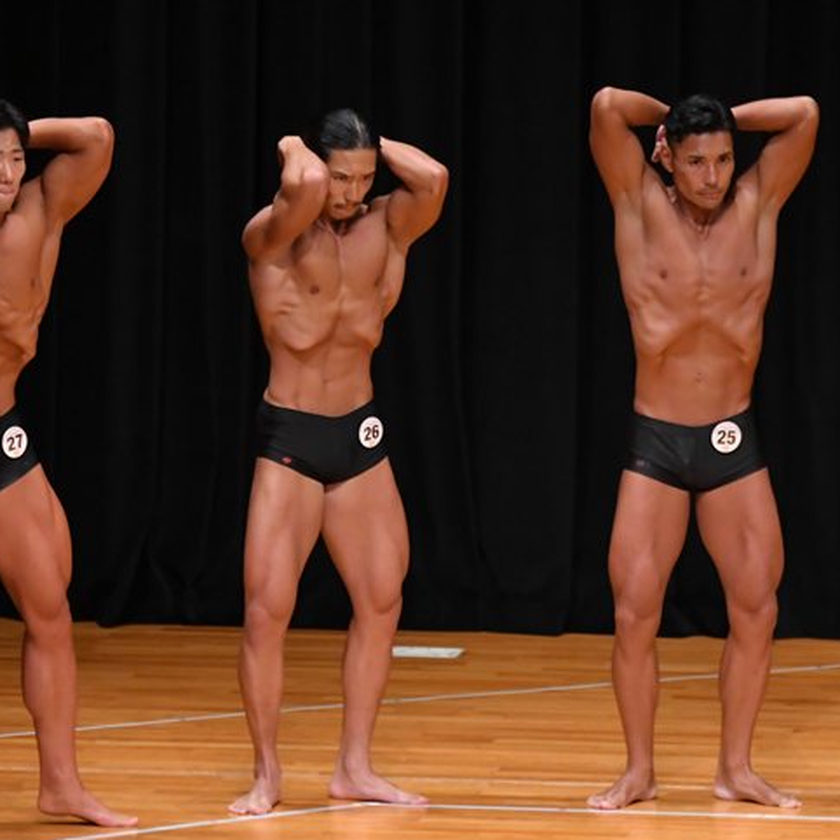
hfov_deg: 5.0
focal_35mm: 348
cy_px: 446
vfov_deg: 5.0
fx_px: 9554
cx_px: 297
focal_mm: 170
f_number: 5.6
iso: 4000
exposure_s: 1/400
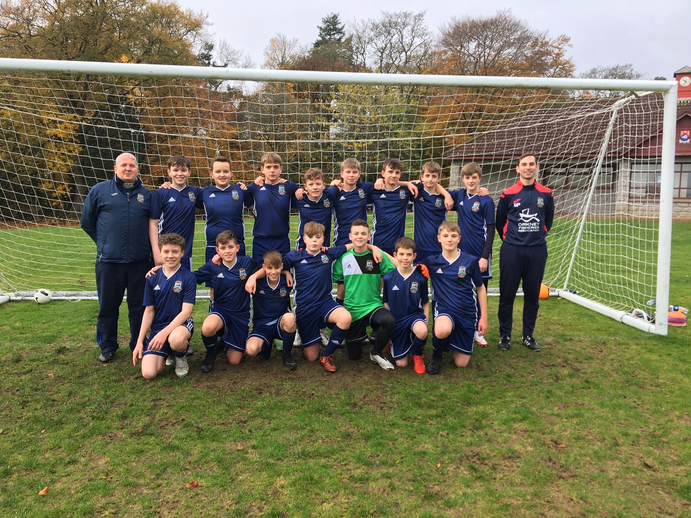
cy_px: 259
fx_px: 579
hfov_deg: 61.7
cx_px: 346
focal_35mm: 29
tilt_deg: -5.6
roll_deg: -1.9
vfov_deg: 48.2
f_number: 2.2
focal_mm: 4.15
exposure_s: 1/100
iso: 25
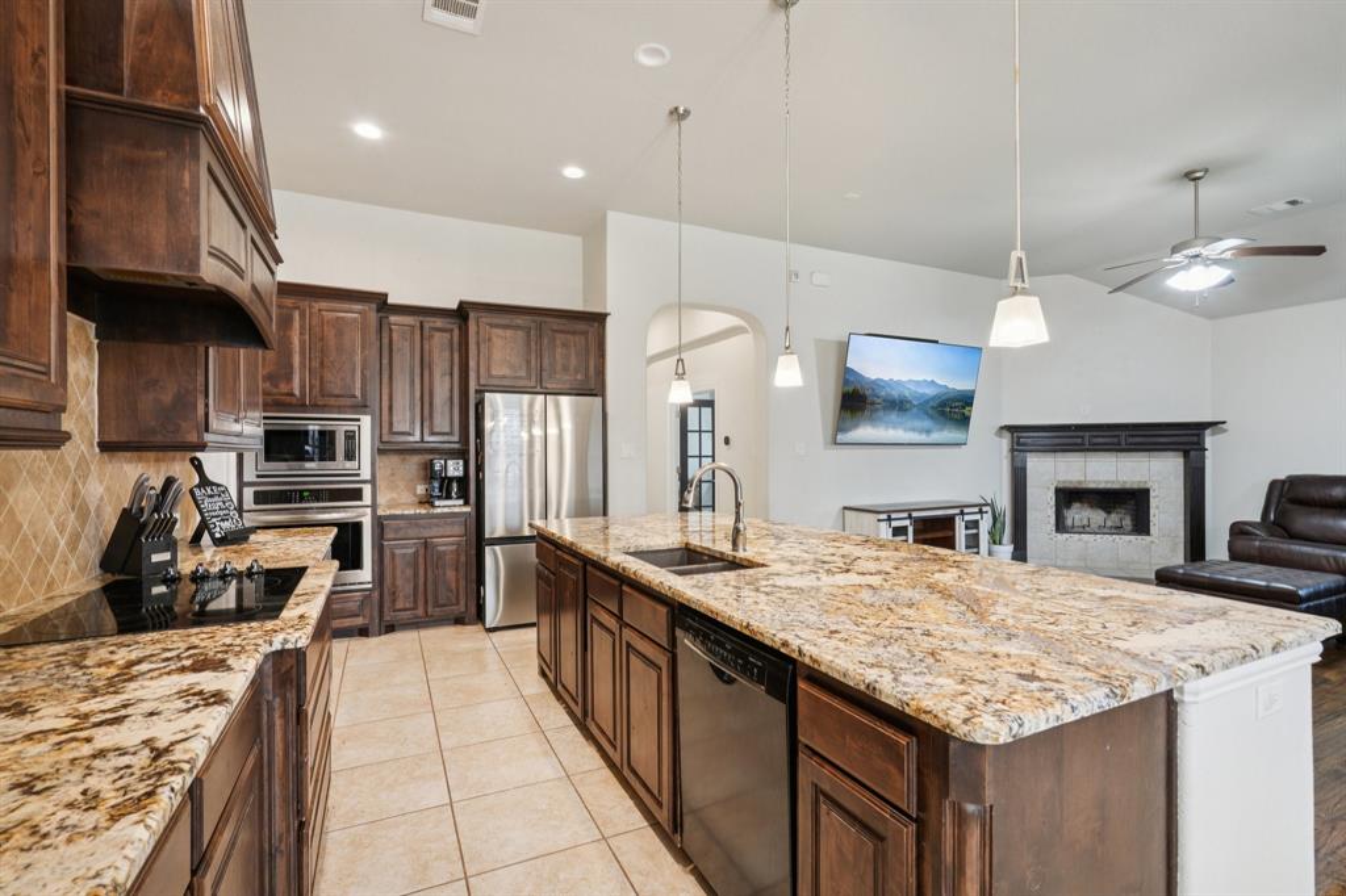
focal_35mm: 16
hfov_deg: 96.8
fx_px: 598
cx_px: 673
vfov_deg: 73.7
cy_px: 448
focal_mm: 16
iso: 400
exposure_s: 1/6
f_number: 8
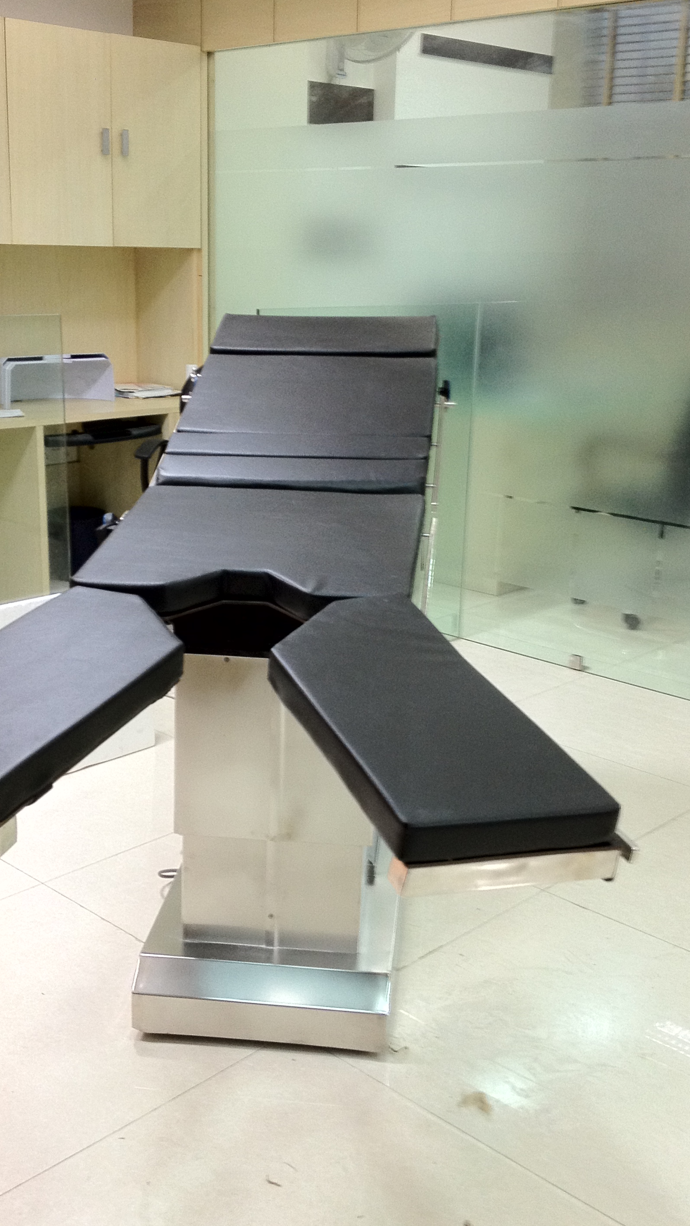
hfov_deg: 27.1
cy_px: 602
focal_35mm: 44
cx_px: 294
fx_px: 1431
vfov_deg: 46.4
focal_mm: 4.28
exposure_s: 1/20
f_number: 2.4
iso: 100
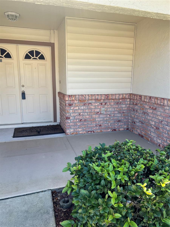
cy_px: 114
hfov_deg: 53.1
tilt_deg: -9.6
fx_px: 170
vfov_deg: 67.3
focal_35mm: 26
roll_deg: +0.2
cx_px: 85
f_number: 1.5
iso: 50
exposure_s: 1/611
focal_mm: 5.7
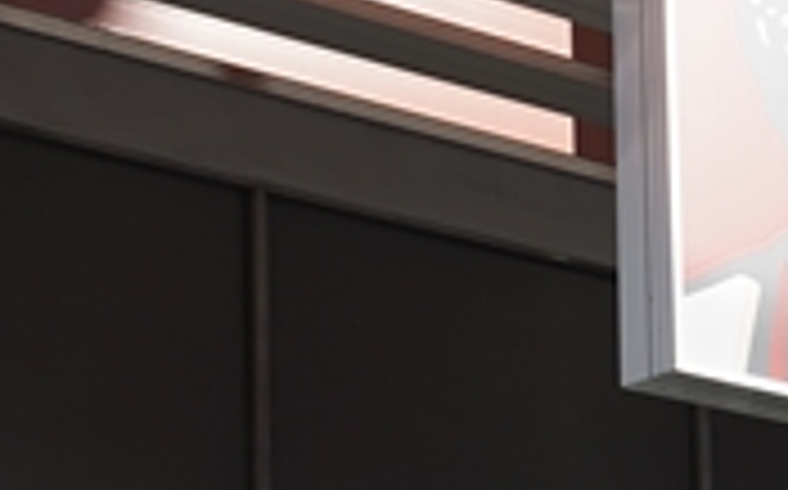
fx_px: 3497
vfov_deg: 7.9
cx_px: 707
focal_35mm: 163
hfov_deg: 12.8
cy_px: 695
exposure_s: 1/200
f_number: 6.3
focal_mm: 35
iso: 100
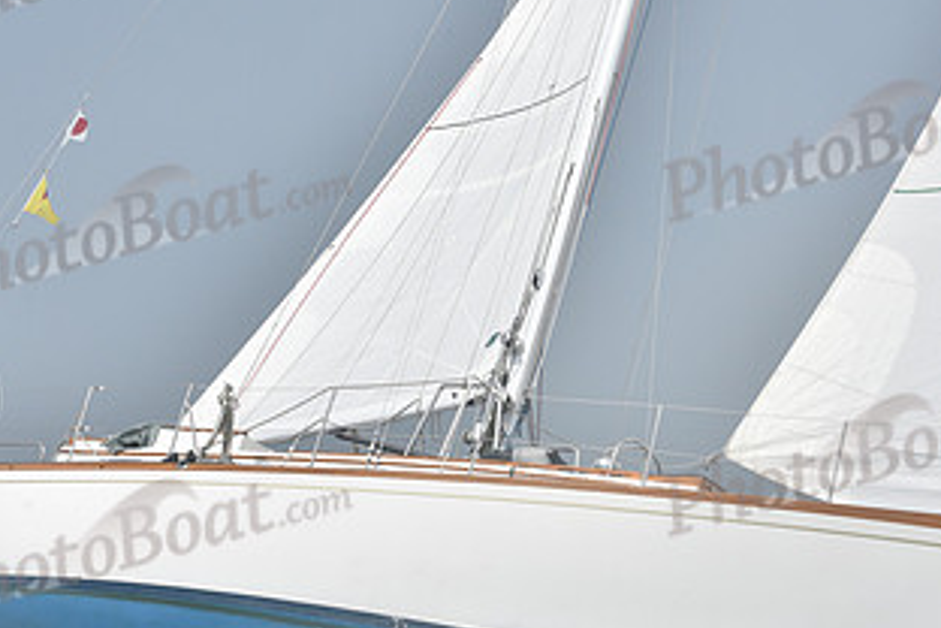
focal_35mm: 130
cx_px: 510
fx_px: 3398
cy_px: 343
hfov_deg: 15.8
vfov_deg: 10.5
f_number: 13
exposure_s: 1/800
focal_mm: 70
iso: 320
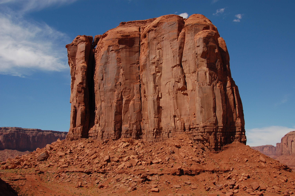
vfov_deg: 36.8
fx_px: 295
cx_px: 148
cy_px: 98
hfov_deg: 53.2
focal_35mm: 36
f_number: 13
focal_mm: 24
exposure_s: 1/250
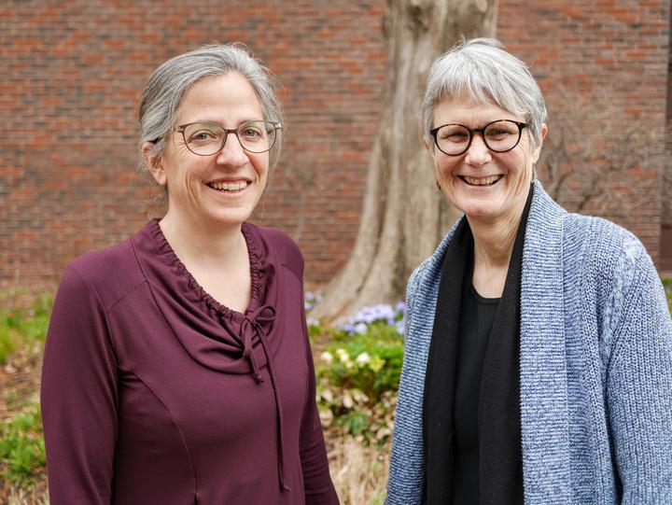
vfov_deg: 36.0
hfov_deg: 46.8
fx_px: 777
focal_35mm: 40
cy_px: 252
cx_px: 336
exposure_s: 1/500
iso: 200
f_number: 2
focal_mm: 20
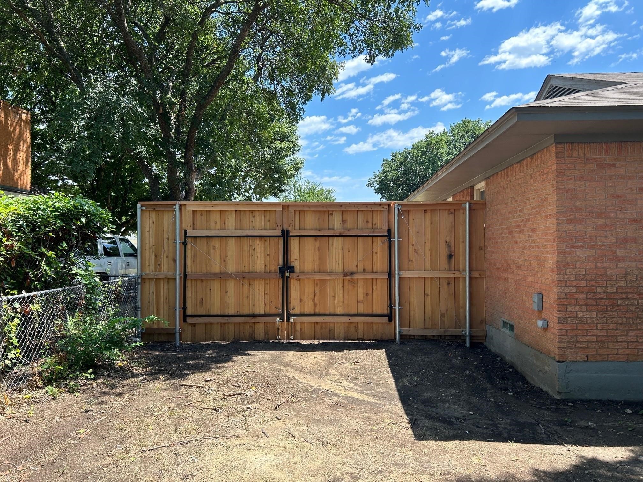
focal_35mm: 26
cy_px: 241
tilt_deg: +0.6
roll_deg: +0.6
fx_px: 483
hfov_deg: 67.3
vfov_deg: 53.1
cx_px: 322
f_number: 1.5
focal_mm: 5.7
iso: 50
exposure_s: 1/1553
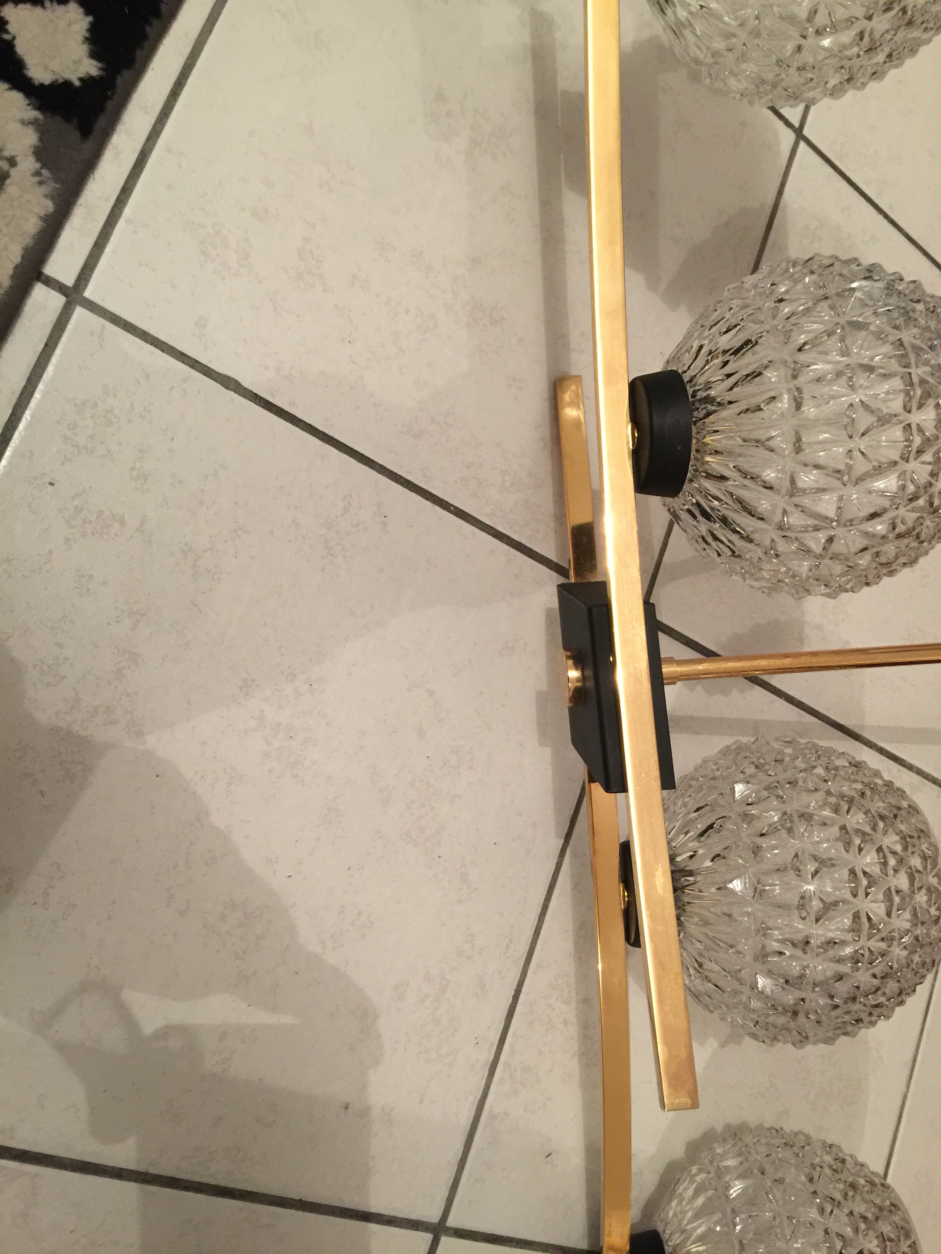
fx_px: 1051
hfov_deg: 48.2
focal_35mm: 29
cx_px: 470
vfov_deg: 61.7
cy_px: 627
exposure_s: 1/10
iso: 125
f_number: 2.2
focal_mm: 4.15
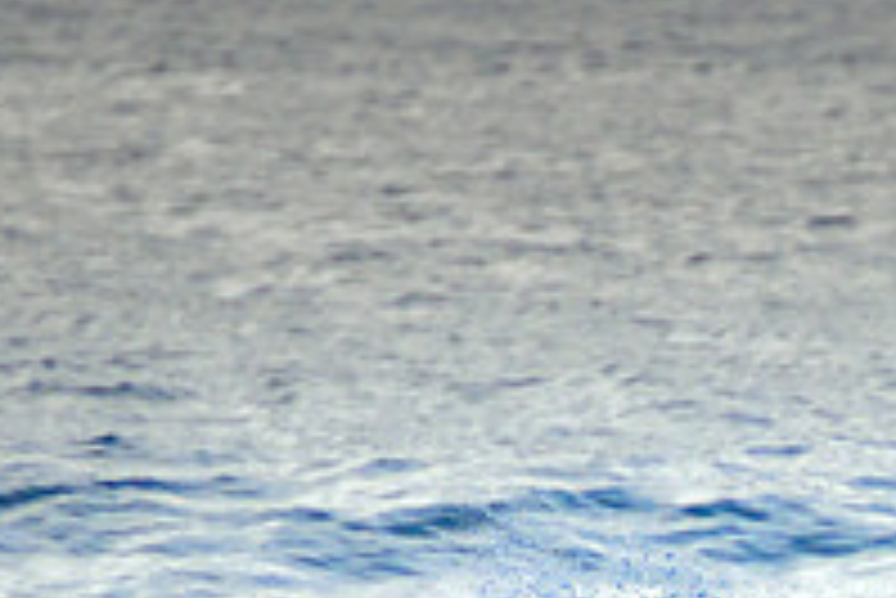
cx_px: 786
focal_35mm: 1601
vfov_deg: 0.9
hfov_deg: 1.3
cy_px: 791
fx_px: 39875
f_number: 5.6
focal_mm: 400
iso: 800
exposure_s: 1/2000
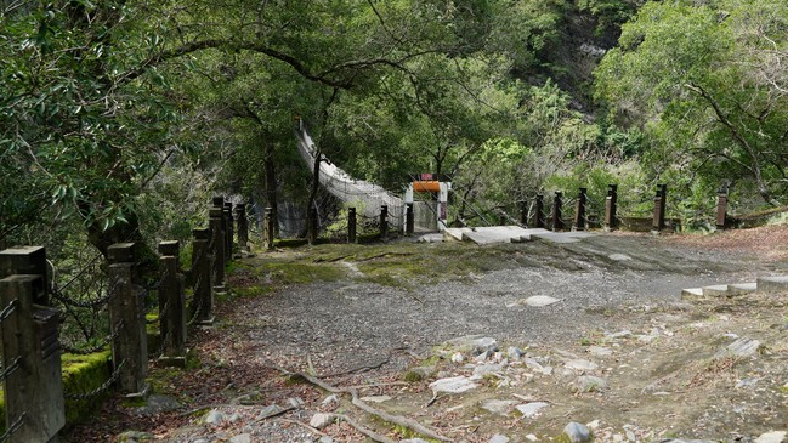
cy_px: 186
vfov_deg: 37.7
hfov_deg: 62.3
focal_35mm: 31
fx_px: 648
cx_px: 450
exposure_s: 1/320
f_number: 5.6
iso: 400
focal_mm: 24
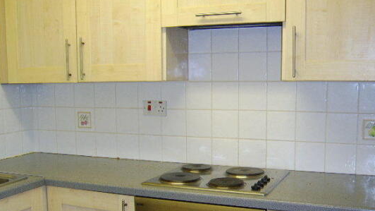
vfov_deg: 31.7
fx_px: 368
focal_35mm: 37
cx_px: 190
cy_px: 139
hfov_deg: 54.0
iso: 200
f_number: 2.7
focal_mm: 8.13
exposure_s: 1/30
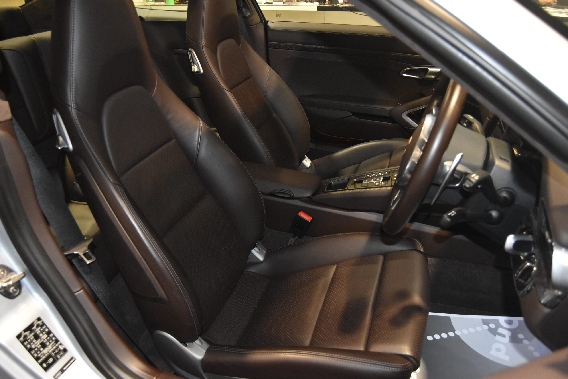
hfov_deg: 67.3
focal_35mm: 27
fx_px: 426
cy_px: 190
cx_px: 284
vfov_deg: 48.0
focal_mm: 18
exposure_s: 1/60
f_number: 4
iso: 3600
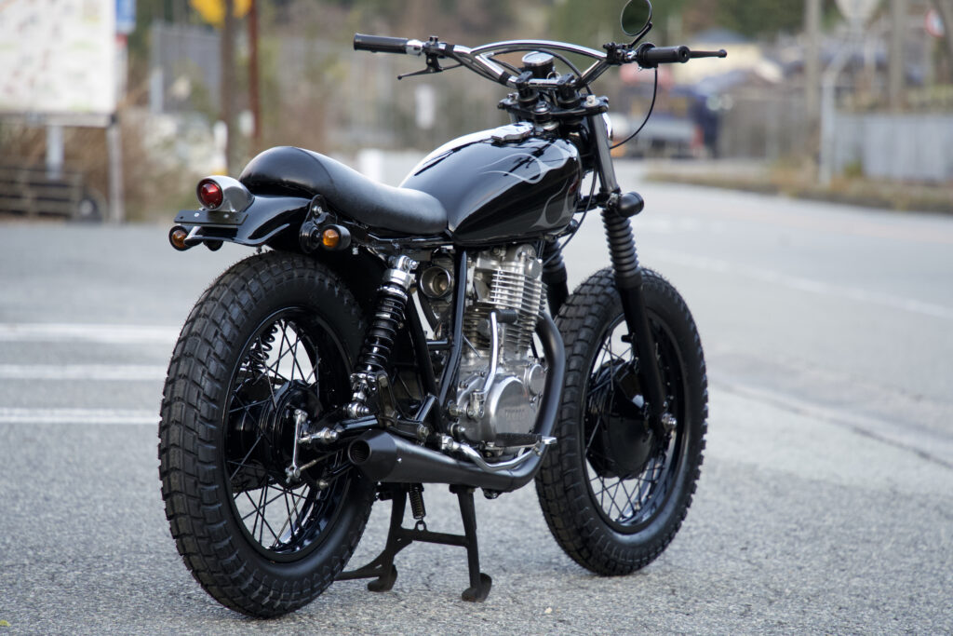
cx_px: 476
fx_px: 4845
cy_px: 318
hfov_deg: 11.2
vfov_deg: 7.5
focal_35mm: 183
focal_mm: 183
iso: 1600
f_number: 5.6
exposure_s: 1/200
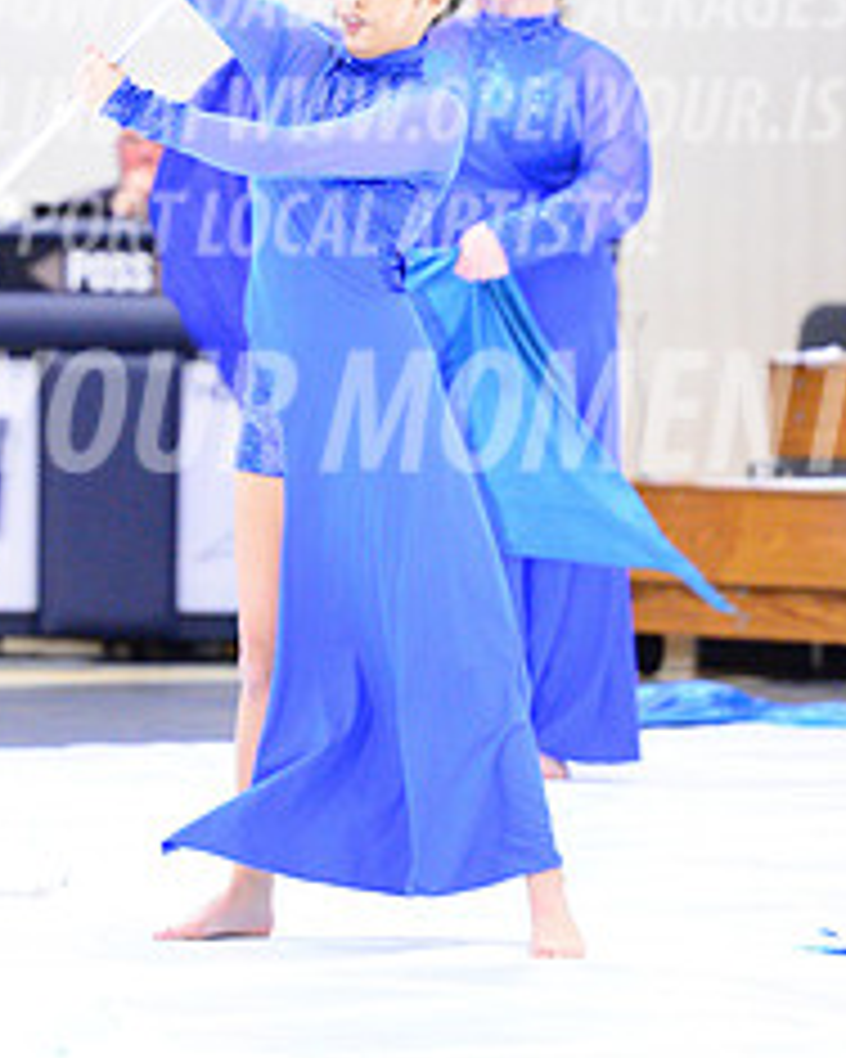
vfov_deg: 5.8
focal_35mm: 333
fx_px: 10422
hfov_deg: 4.6
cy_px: 99
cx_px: 279
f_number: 3.2
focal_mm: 185
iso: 8000
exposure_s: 1/250
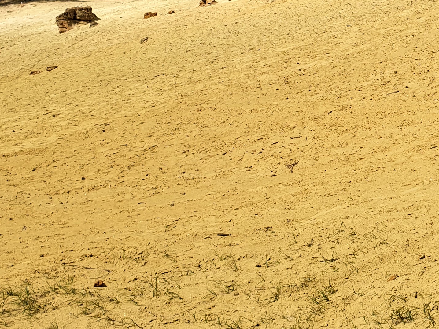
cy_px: 21
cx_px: 411
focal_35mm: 73
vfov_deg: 19.7
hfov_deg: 25.7
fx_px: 926
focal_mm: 4.3
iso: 50
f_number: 2.4
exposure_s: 1/1845
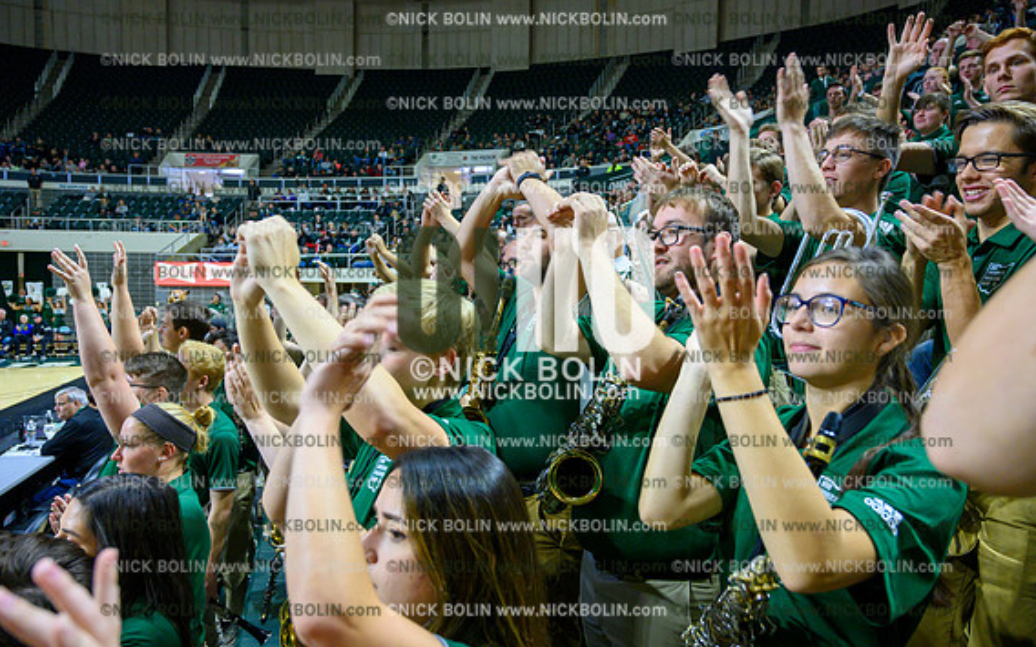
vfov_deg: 49.3
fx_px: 706
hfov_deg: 72.5
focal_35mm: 25
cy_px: 314
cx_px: 525
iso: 3200
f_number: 4.5
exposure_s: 1/200
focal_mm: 24
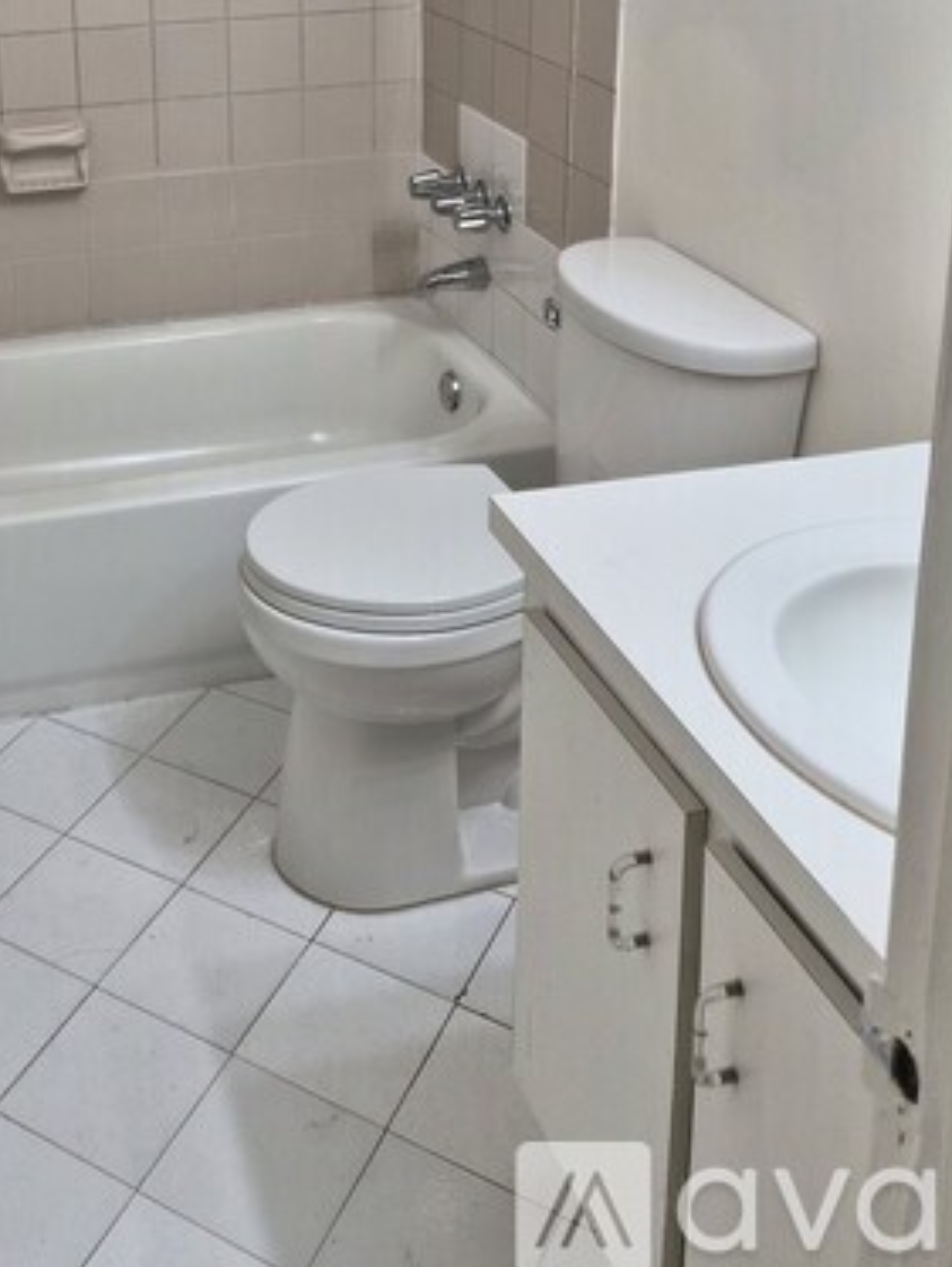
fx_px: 1502
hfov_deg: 34.3
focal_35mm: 41
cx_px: 217
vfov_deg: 42.3
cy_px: 147
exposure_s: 1/120
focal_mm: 5.4
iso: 100
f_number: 1.8
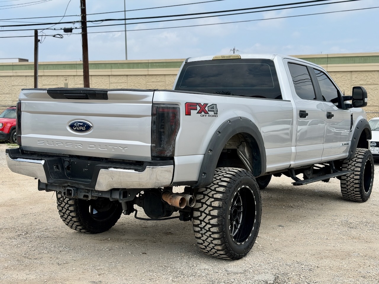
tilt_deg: -3.4
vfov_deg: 30.3
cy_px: 142
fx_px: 526
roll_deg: +1.3
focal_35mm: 48
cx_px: 190
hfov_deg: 39.7
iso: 64
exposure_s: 1/4329
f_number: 1.78
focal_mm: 6.76
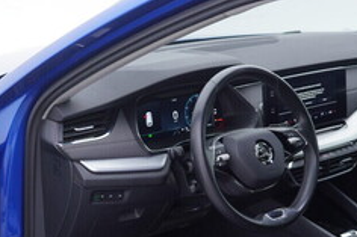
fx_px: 832
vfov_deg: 16.1
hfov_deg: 24.2
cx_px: 165
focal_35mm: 84
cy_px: 192
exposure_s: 1/50
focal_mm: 24
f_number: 3.2
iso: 125
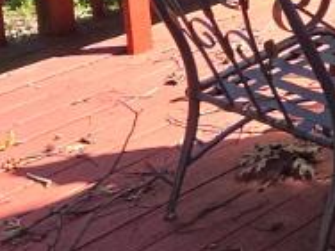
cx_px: 622
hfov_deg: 15.8
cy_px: -79
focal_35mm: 104
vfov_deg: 13.7
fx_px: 1006
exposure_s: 1/387
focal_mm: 2.2
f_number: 2.2
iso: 50
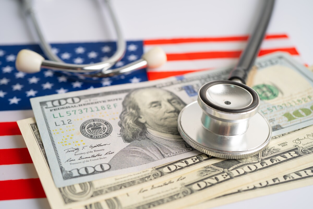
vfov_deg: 27.0
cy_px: 104
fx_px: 435
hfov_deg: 39.6
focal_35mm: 50
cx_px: 156
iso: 100
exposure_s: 1/125
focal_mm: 50
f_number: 5
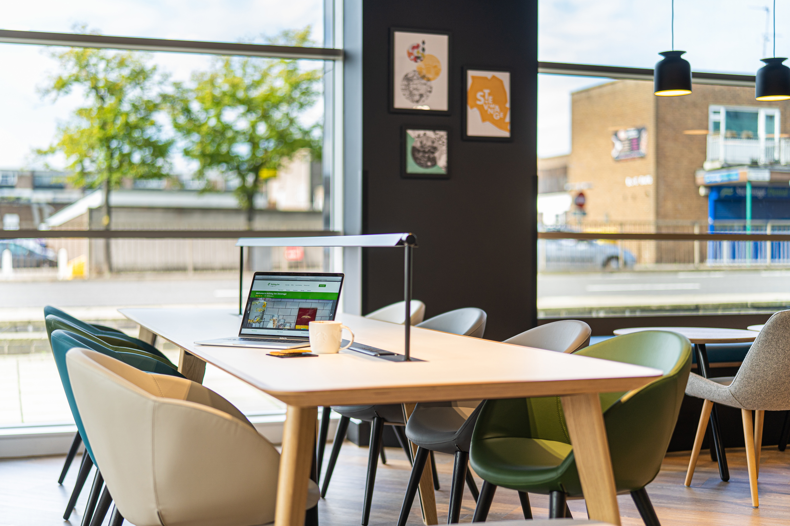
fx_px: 1097
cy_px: 263
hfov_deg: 39.6
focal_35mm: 50
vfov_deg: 27.0
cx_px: 395
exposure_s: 1/200
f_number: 1.4
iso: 100
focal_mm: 50
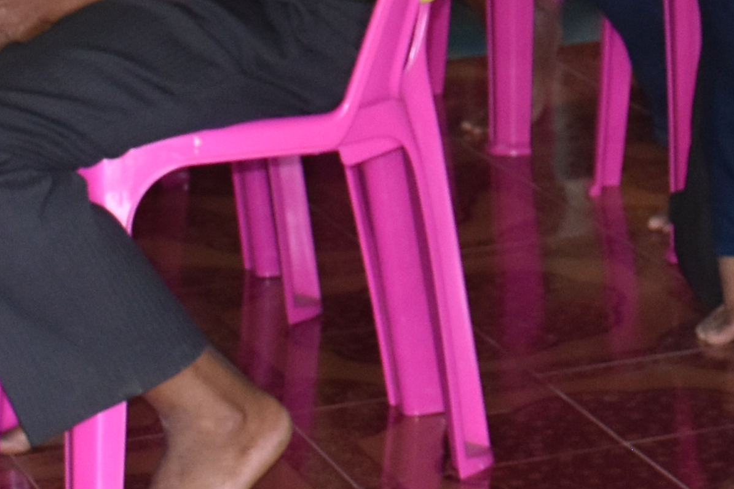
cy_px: -531
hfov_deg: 10.1
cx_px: 1175
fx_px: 3996
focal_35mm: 196
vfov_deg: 6.8
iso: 900
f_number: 3.8
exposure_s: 1/60
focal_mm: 26
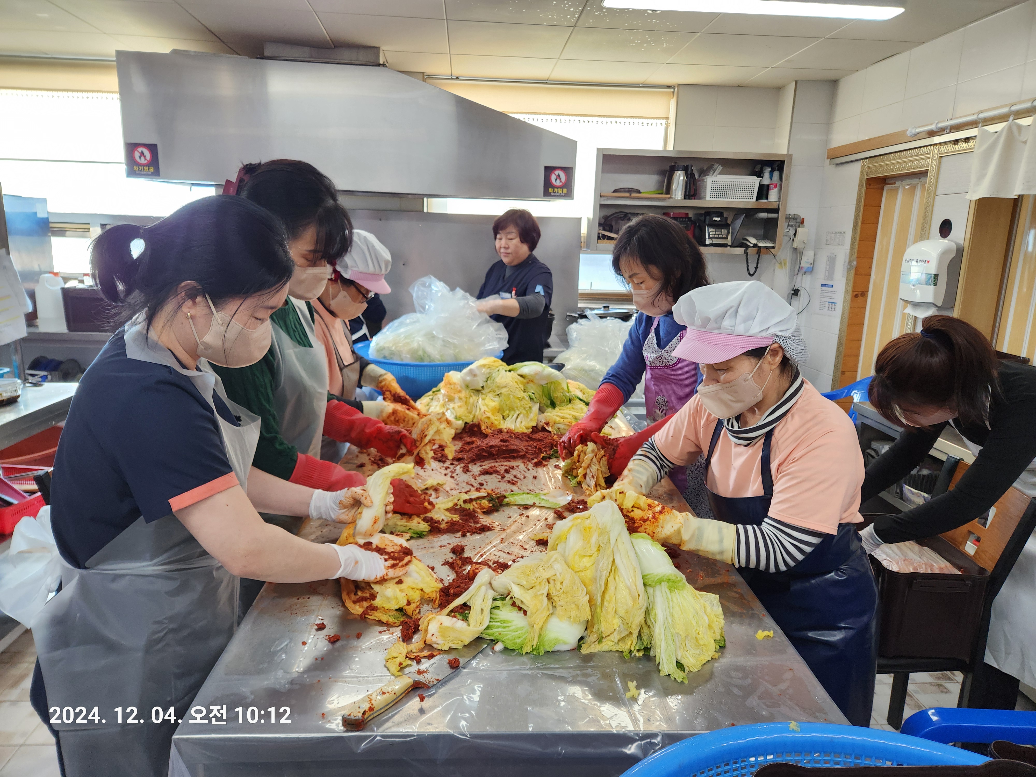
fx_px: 688
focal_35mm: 23
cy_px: 388
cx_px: 518
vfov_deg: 58.9
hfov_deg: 73.9
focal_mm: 5.4
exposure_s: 1/120
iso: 160
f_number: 1.8
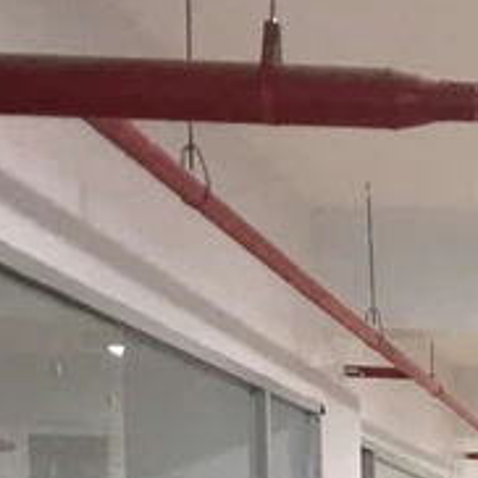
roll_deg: -1.6
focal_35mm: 142
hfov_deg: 11.3
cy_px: 859
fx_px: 2218
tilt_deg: -4.1
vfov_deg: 11.4
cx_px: 898
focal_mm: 4.15
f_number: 2.2
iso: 40
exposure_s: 1/33
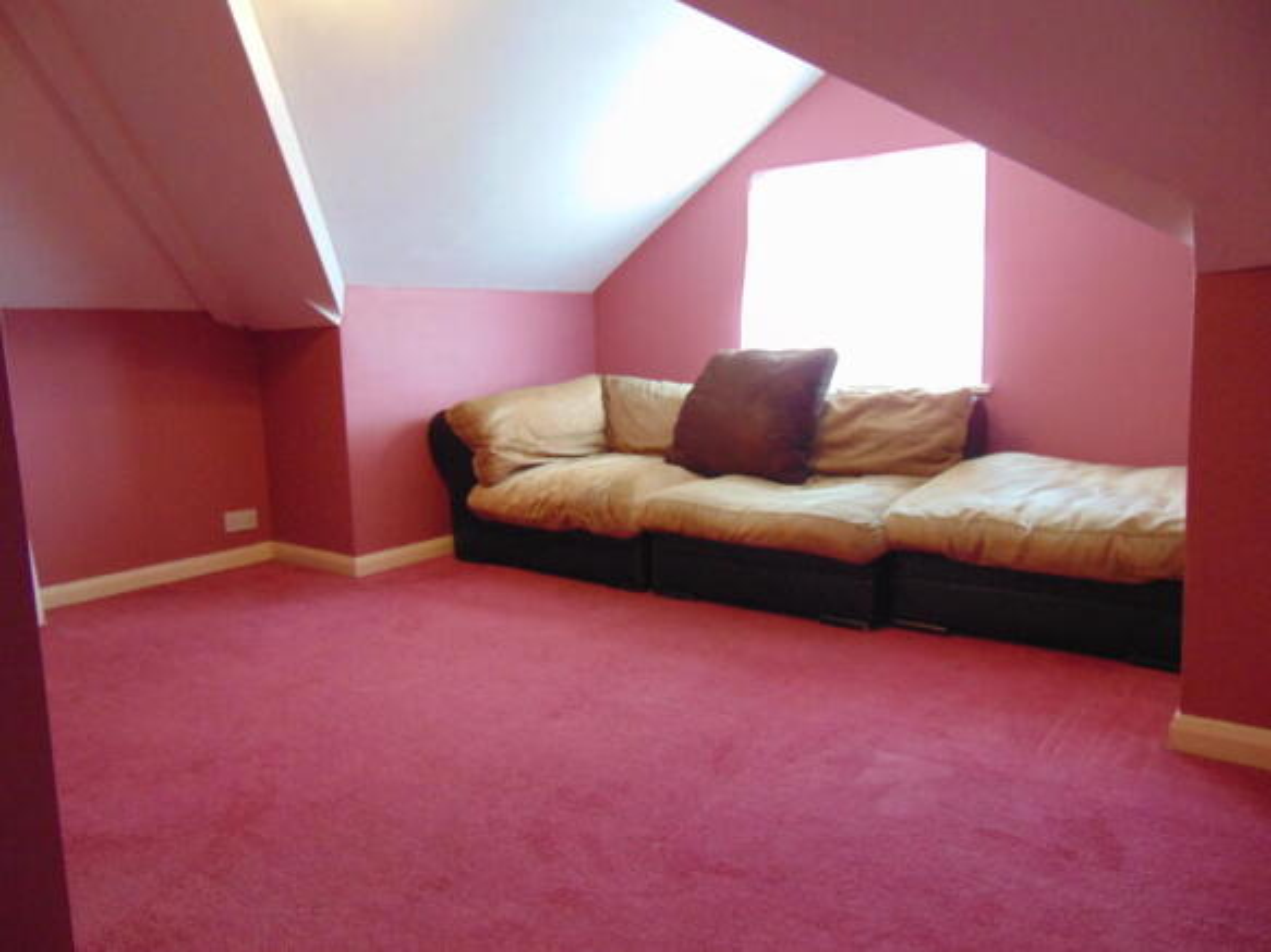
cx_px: 636
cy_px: 476
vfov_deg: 54.9
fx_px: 918
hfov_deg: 69.4
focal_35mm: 25
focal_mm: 4.5
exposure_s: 1/25
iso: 400
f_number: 3
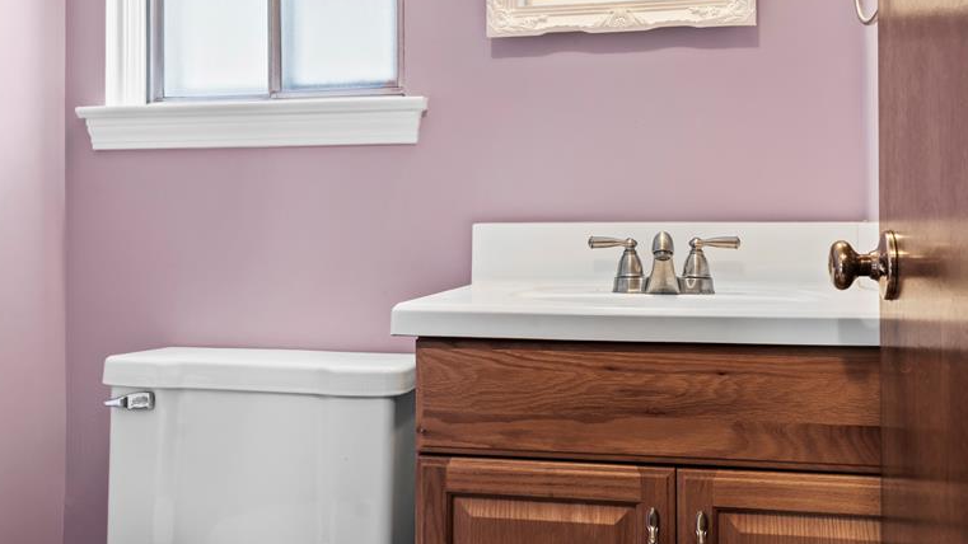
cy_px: 216
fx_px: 828
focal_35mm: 32
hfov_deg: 60.6
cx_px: 492
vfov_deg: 36.2
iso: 500
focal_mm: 22.9
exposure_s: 1/2.5
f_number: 8
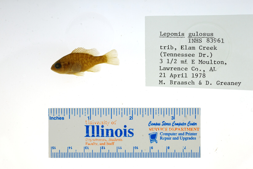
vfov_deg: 22.6
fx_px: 422
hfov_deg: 33.4
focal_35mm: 60
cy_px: 84
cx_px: 126
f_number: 10
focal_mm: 60
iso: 100
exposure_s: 1/200
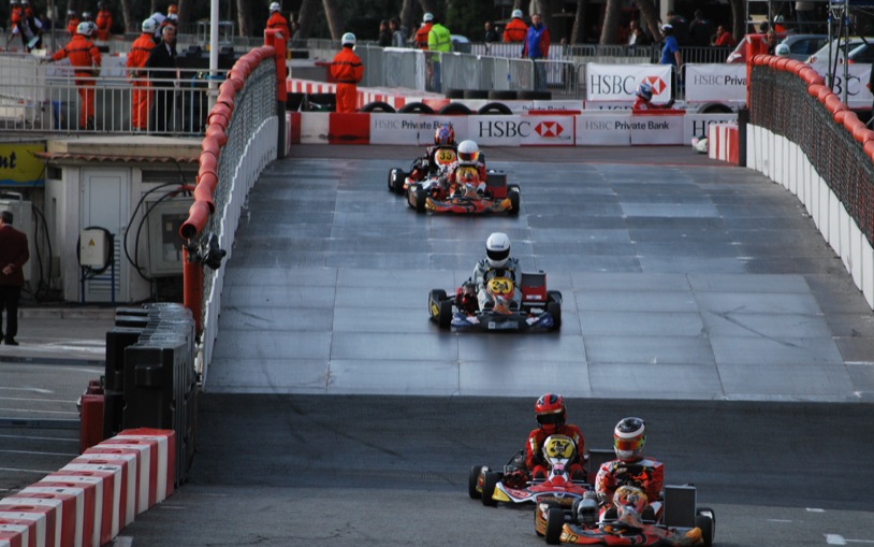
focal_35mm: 385
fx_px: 9172
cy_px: 304
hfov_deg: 5.5
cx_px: 481
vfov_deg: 3.4
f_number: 5.6
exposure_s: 1/500
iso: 280
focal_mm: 200
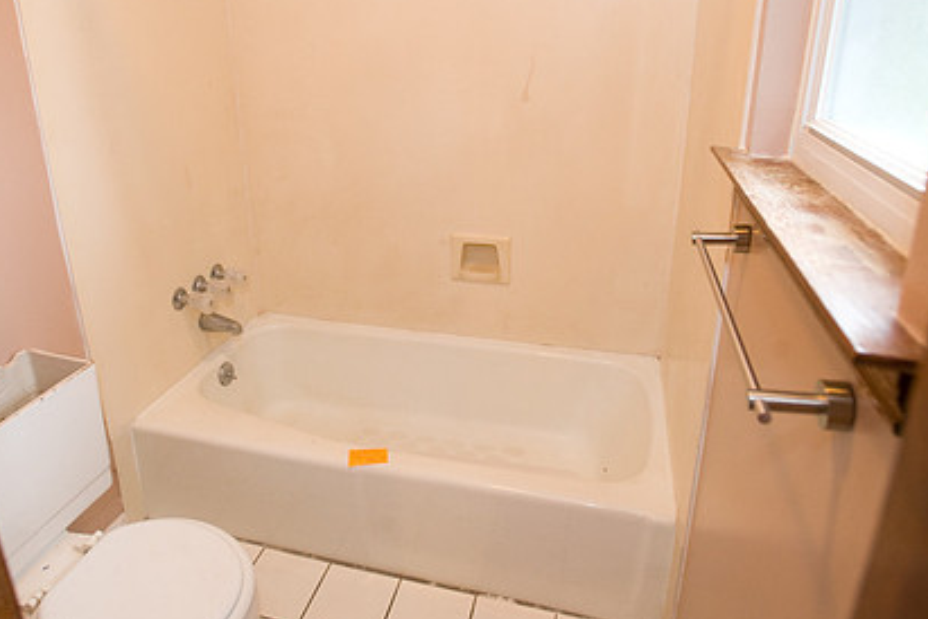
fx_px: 619
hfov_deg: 73.6
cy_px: 221
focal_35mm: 24
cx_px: 424
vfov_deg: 52.4
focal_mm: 17
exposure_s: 1/40
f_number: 4
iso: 1250
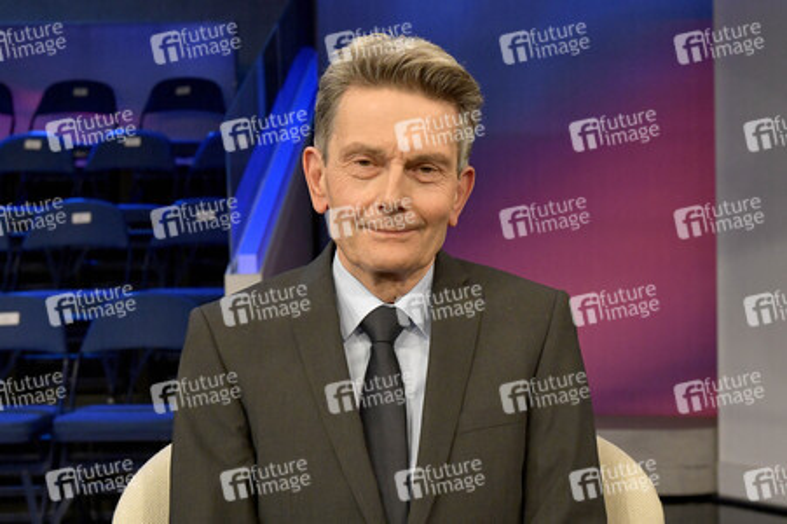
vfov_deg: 27.0
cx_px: 394
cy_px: 262
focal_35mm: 50
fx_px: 1092
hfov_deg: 39.6
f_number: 6.3
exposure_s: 1/200
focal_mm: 50
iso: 2500
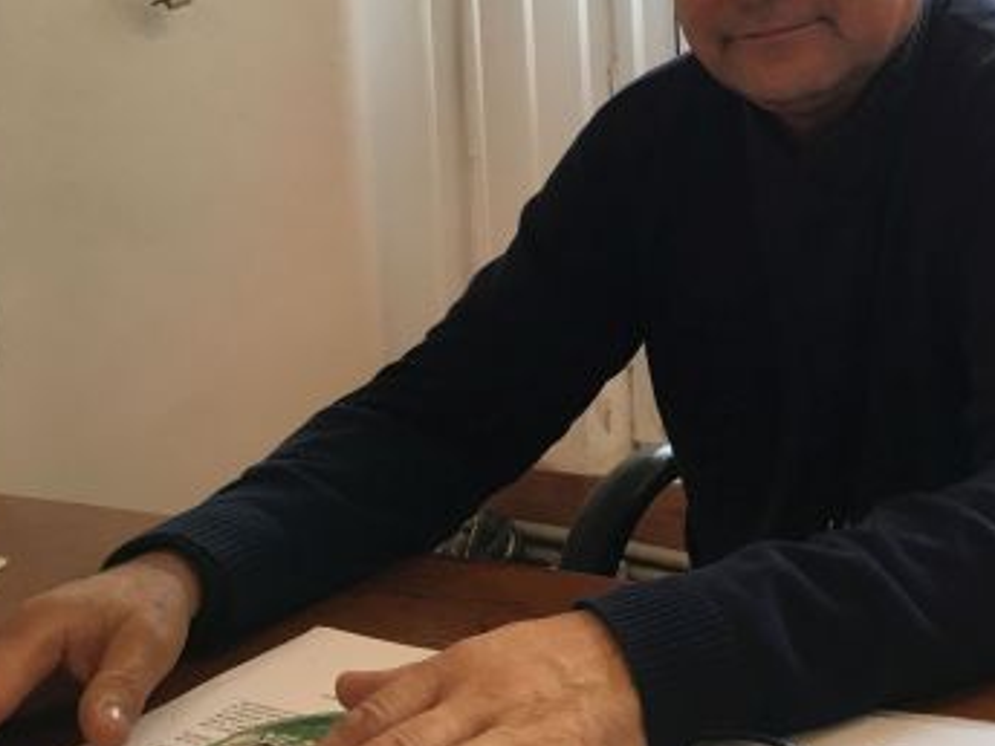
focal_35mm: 54
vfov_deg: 26.2
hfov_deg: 33.7
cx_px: 885
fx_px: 1552
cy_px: 90
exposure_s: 1/33
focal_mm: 4.15
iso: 50
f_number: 2.2
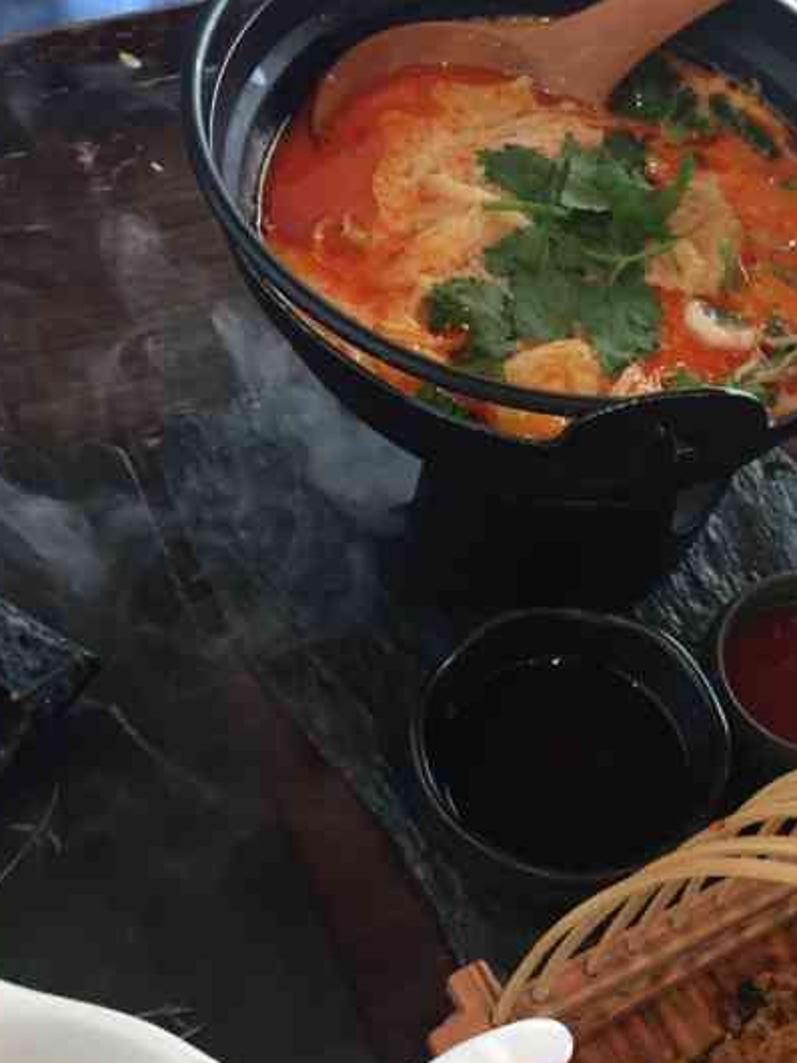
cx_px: 673
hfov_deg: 27.8
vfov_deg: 36.6
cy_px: 804
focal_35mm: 51
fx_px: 1566
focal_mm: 4.15
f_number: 2.2
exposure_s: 1/33
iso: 160
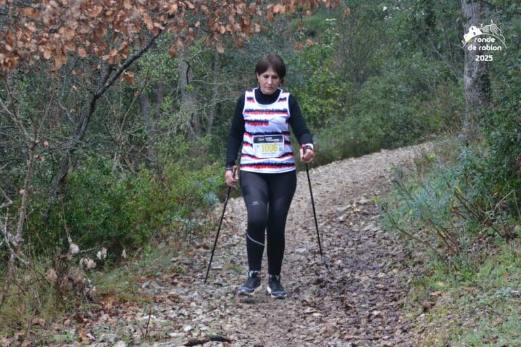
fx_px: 1519
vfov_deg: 13.0
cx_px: 260
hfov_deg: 19.5
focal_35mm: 105
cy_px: 174
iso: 2200
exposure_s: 1/500
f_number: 5.6
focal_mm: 70
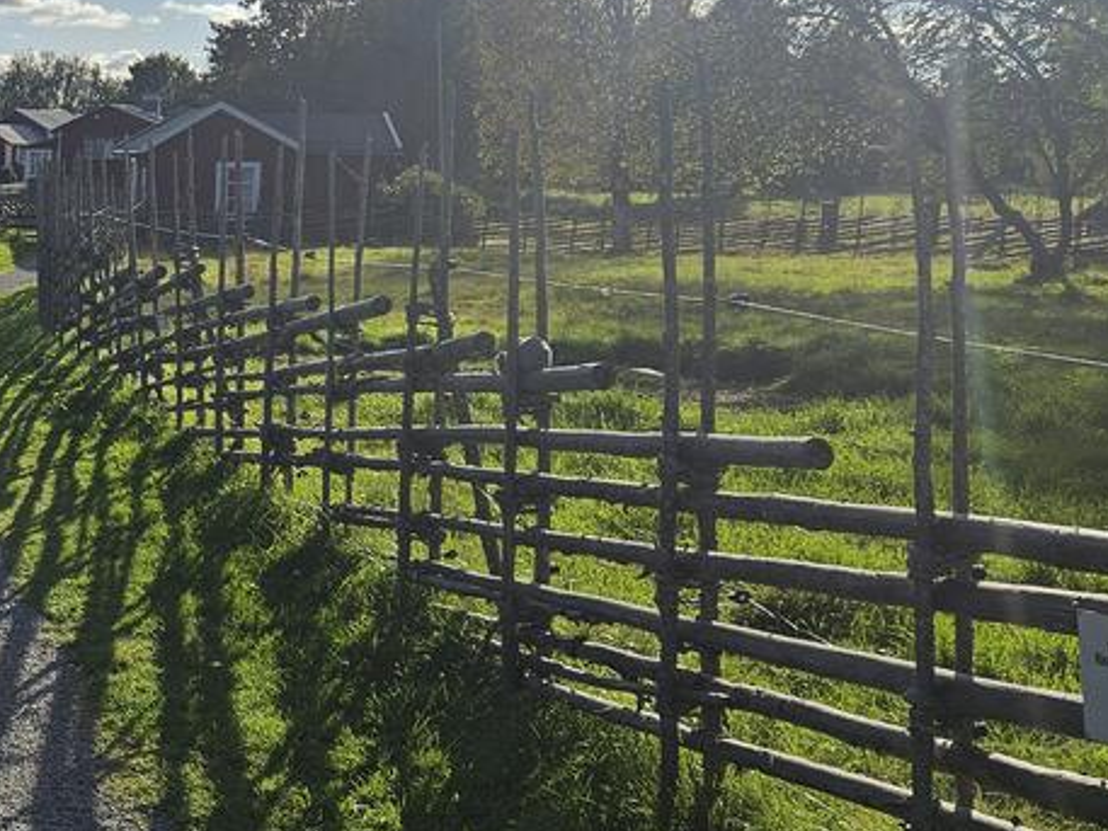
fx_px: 1857
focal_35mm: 58
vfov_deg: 25.2
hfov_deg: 30.3
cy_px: 429
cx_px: -63
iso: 25
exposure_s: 1/3647
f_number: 1.8
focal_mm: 5.4
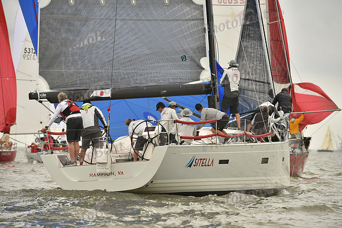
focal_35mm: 310
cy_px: 114
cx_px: 171
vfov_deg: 4.4
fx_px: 2946
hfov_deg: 6.6
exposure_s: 1/800
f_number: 7.1
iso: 400
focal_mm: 310
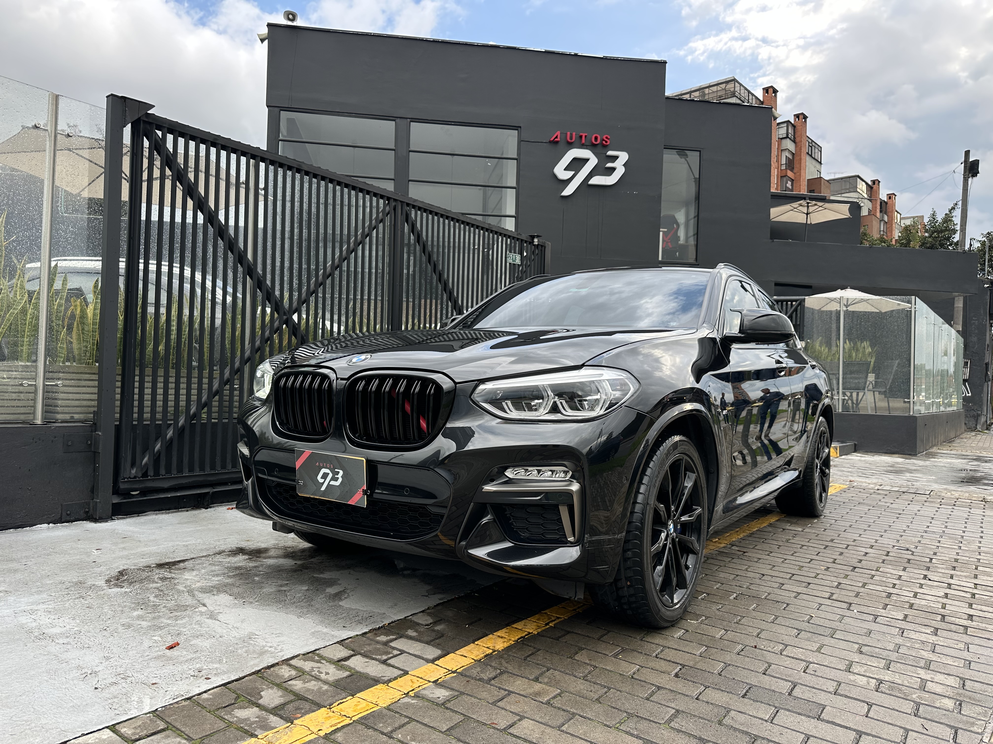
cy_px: 372
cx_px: 496
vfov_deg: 56.8
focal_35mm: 24
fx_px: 688
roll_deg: -1.9
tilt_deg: +1.3
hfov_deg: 71.6
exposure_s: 1/345
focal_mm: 6.86
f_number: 1.78
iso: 80
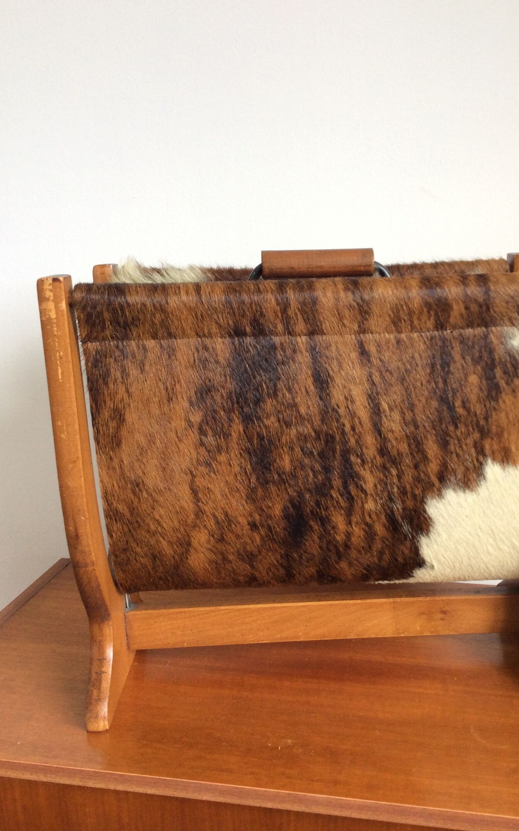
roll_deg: +1.4
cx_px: 307
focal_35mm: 34
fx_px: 769
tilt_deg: -12.7
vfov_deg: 56.7
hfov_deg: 37.2
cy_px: 415
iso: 64
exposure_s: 1/25
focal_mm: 3.3
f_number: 2.4
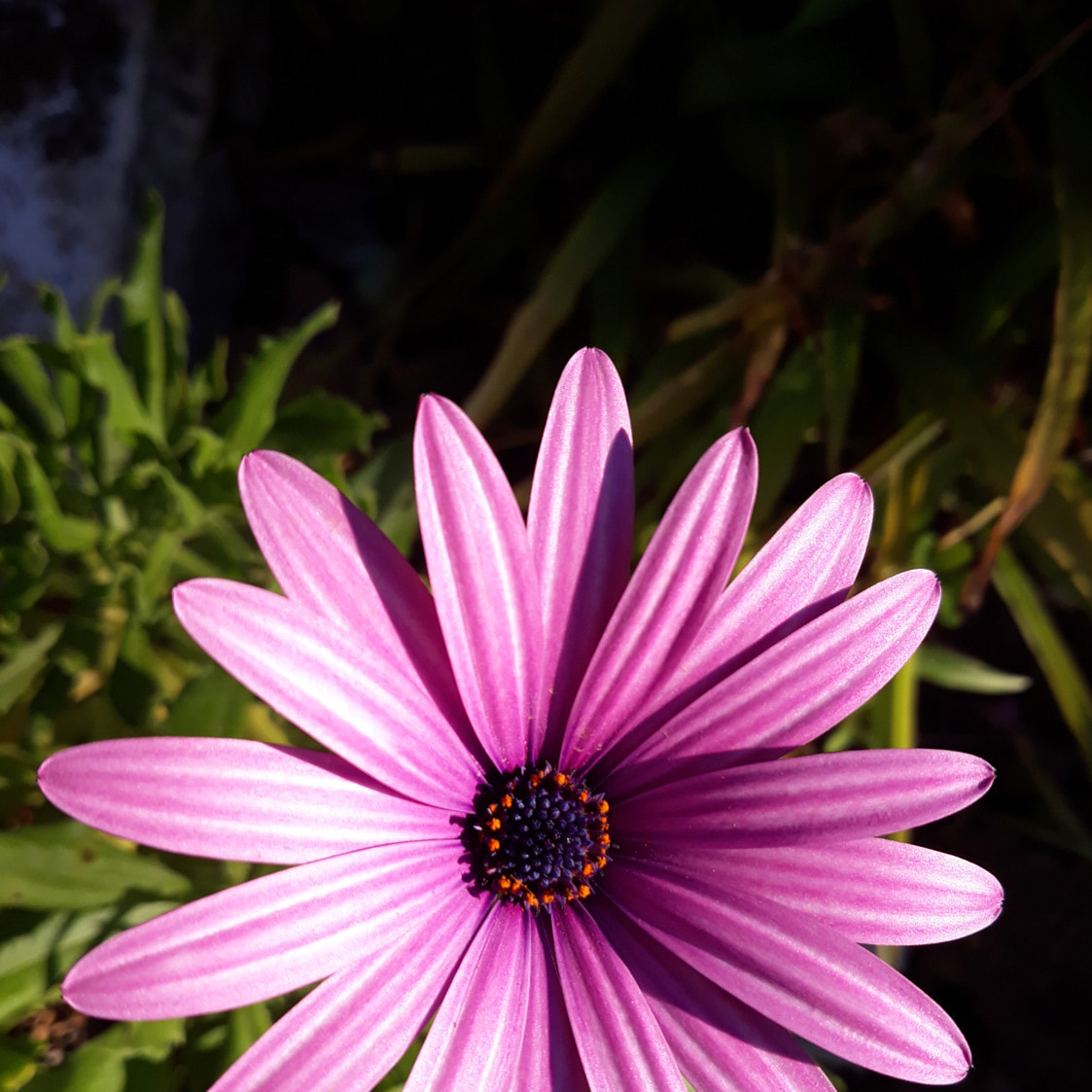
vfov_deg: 48.0
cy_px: 687
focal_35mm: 34
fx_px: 1213
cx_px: 576
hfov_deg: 48.4
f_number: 1.7
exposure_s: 1/1111
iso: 40
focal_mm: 3.71
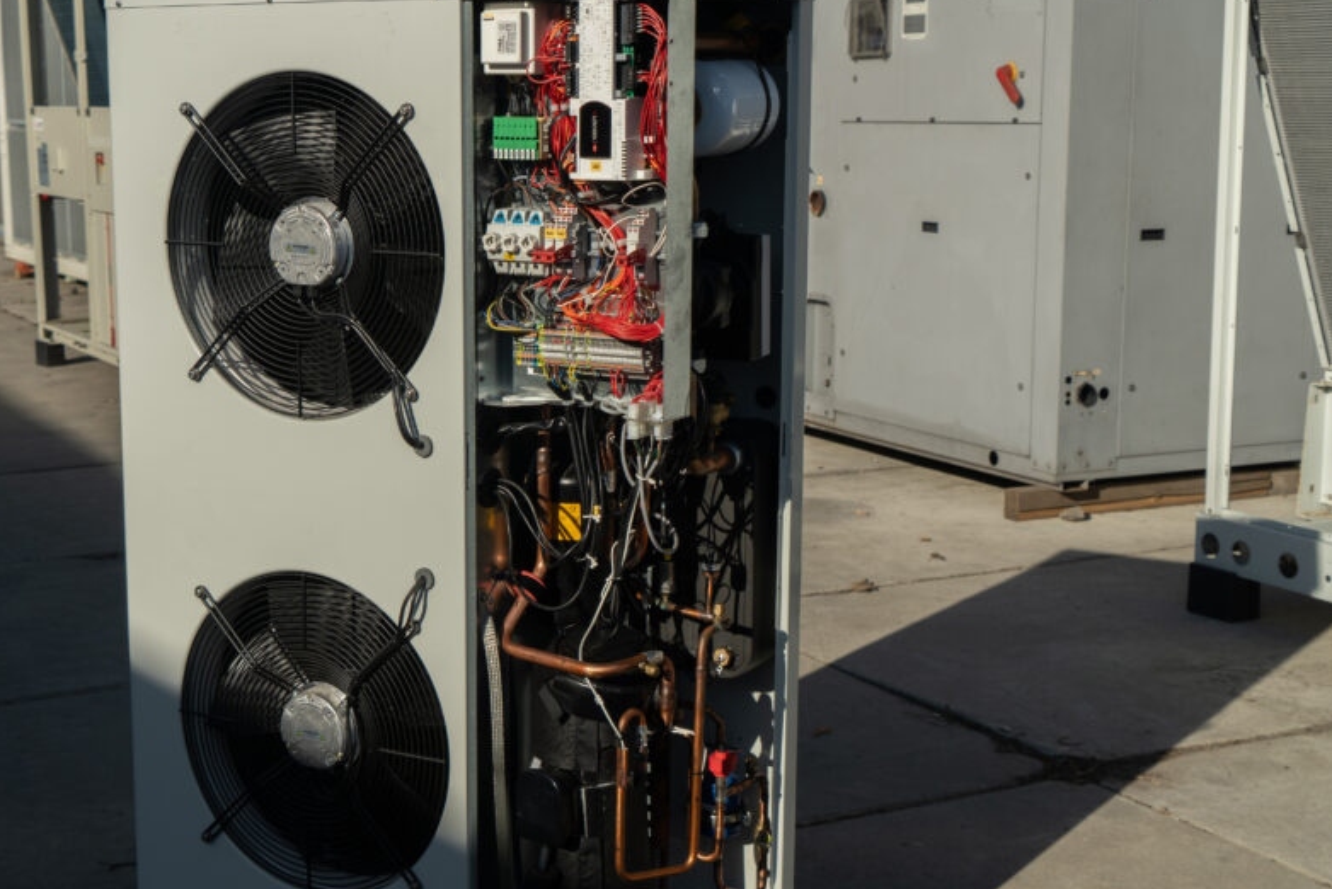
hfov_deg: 36.1
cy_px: 476
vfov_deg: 24.6
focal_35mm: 55
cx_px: 511
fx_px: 2036
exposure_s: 1/320
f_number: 7.1
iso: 250
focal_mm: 42
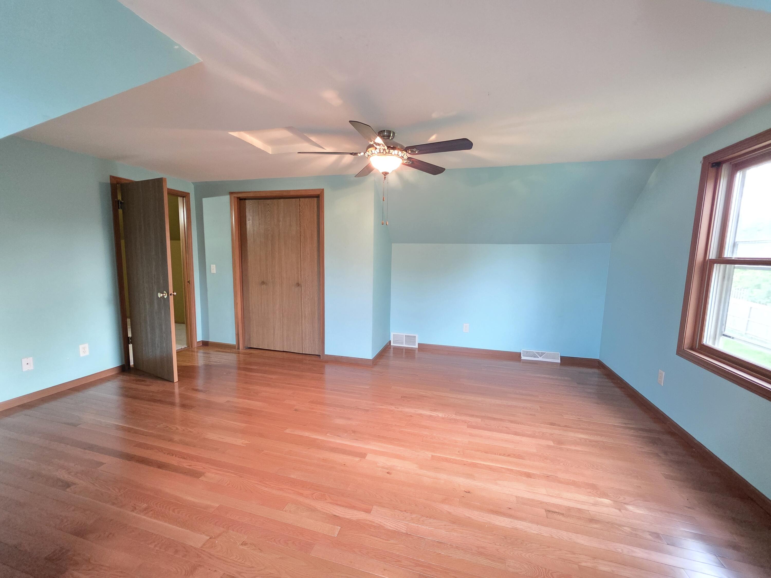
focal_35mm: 13
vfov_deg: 89.9
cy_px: 289
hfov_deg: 106.2
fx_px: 290
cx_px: 386
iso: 1000
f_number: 1.9
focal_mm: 2.2
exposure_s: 1/60
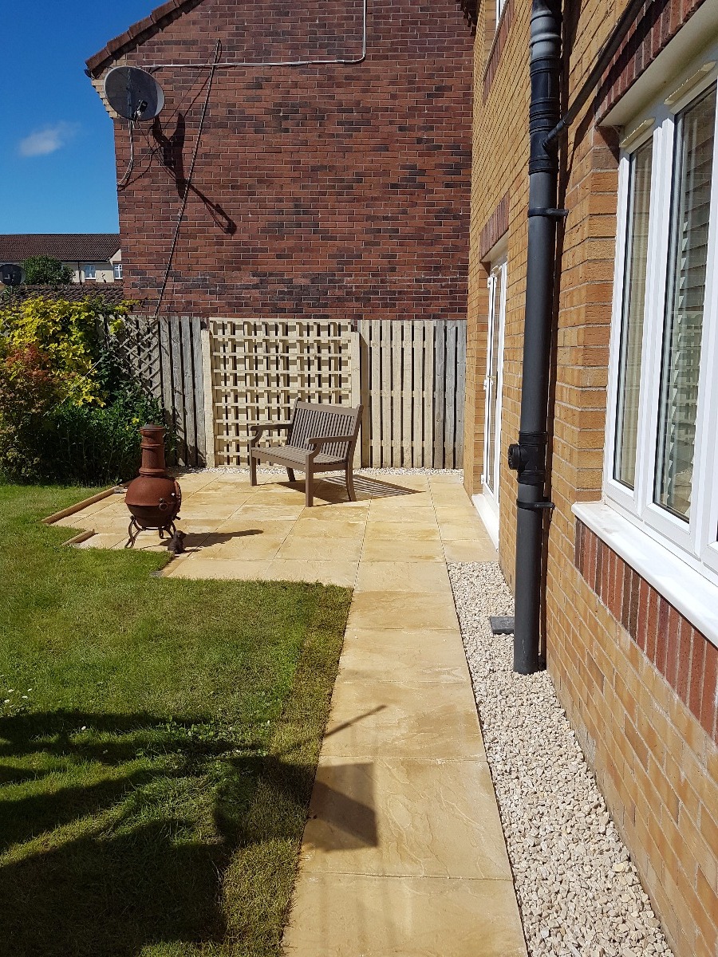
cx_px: 359
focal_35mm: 26
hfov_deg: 53.1
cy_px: 478
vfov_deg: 67.3
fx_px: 719
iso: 40
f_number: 1.7
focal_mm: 4.2
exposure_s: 1/3776
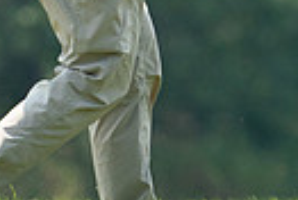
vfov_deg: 0.8
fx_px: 14660
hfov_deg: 1.2
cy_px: -140
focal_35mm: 1767
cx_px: 158
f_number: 6.3
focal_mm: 382
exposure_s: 1/4000
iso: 2500
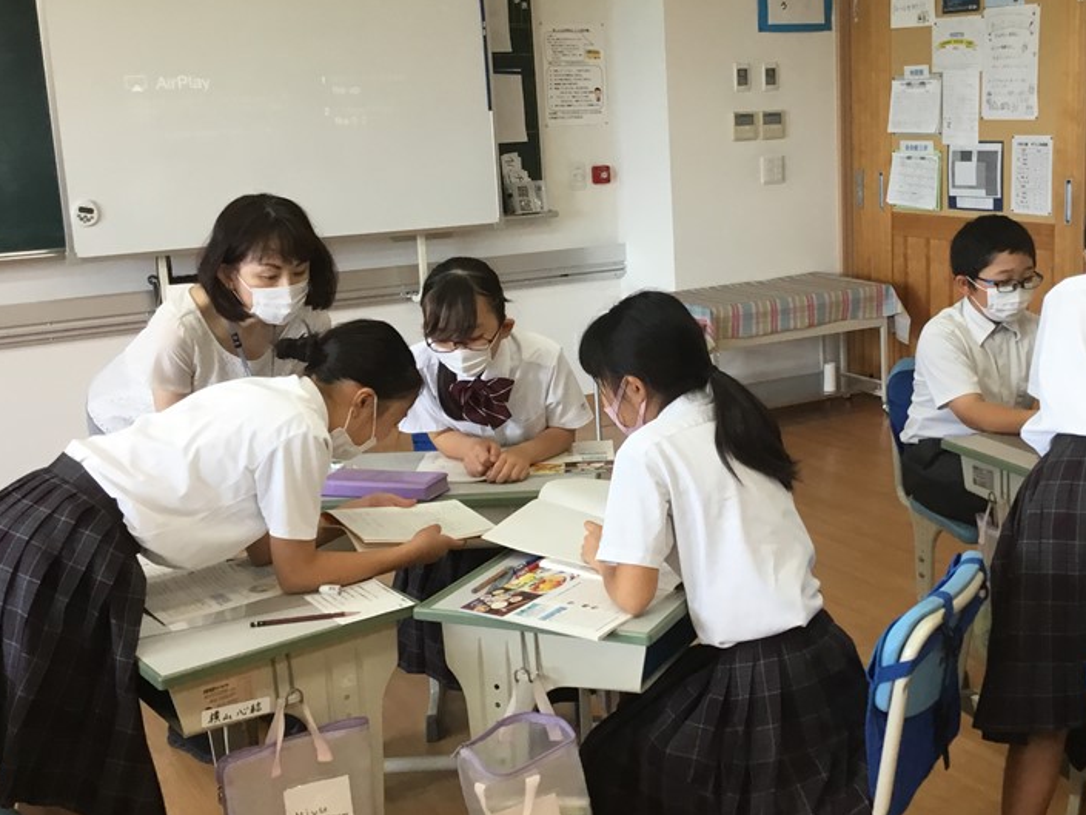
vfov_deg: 32.2
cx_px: 732
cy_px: 377
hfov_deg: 41.5
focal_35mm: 45
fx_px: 1412
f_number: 2.4
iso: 25
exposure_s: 1/30
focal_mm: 3.3
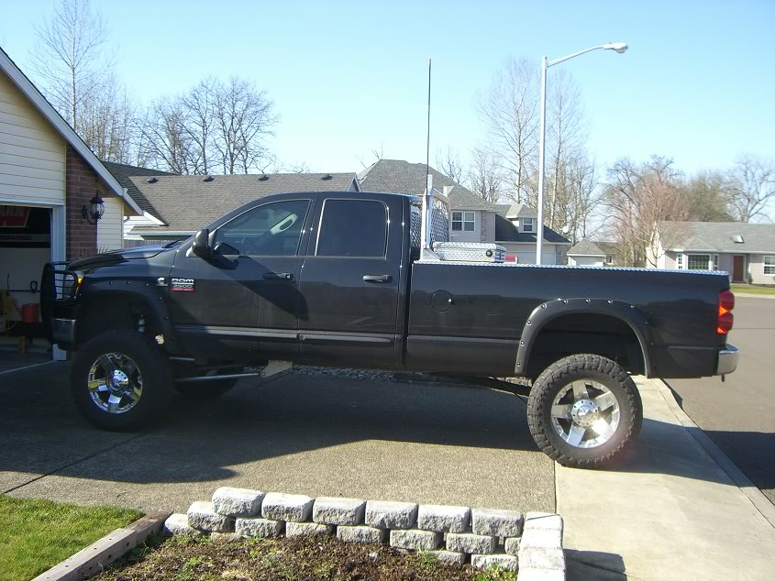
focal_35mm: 38
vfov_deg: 37.7
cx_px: 388
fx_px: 851
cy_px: 290
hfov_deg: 49.0
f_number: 4.3
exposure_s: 1/250
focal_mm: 6.2
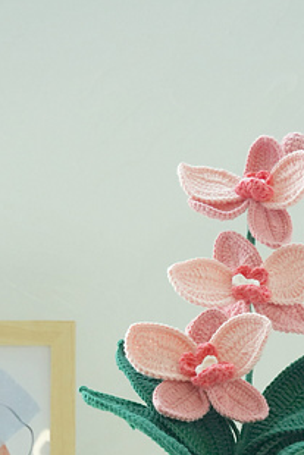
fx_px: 1202
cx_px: 148
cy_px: 351
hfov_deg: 14.4
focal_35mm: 95
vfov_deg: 21.2
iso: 4000
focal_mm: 46
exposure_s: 1/400
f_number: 8
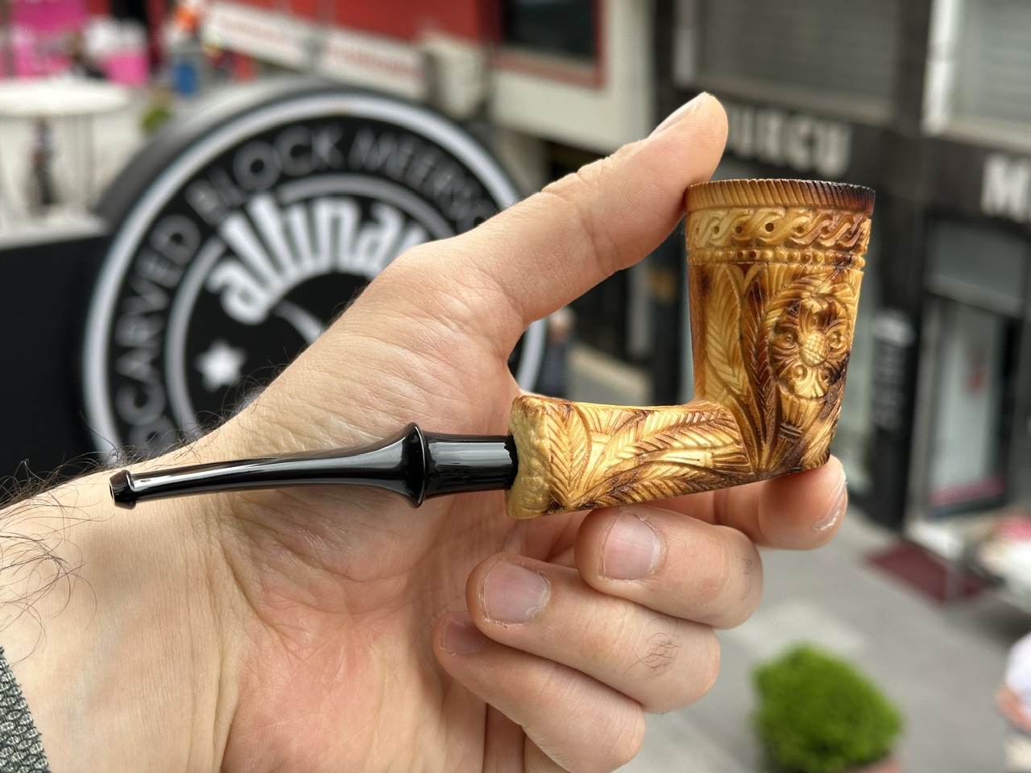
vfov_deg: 30.3
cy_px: 386
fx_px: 1430
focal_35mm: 48
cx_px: 516
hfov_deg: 39.7
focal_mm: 6.86
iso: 64
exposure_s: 1/270
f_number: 1.78
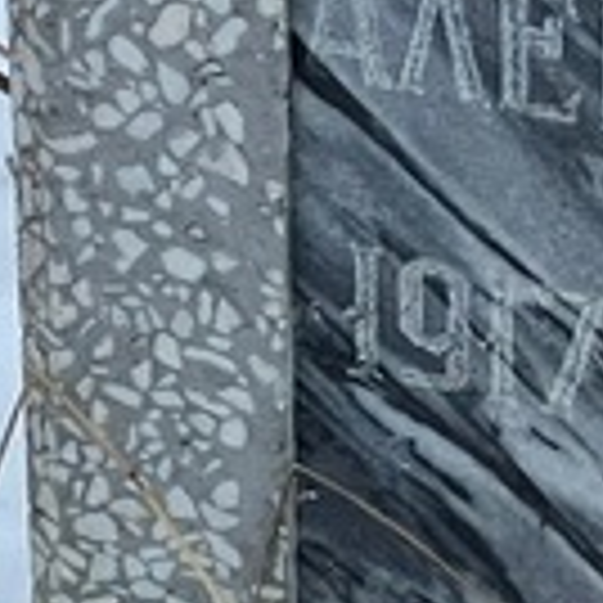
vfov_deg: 4.3
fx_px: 8002
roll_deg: +3.6
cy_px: -72
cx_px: 972
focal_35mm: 406
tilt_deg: -24.8
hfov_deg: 4.3
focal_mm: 9
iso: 200
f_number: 2.8
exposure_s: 1/95
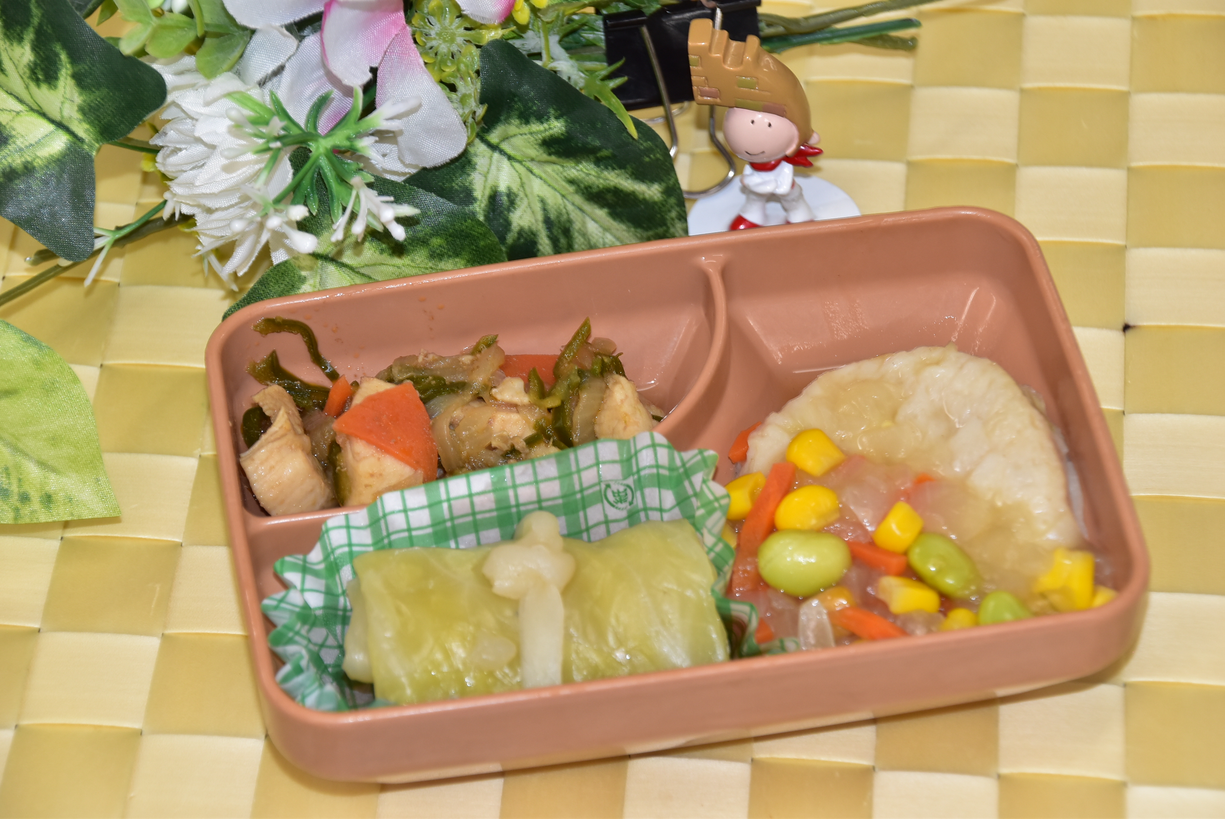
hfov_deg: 13.7
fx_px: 5108
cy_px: 410
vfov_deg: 9.2
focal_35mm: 150
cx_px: 612
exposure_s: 1/60
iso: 400
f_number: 6
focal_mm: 100
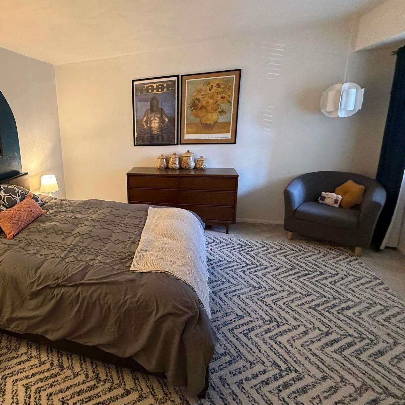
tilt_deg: -12.4
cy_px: 181
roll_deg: +3.0
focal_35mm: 20
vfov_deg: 74.6
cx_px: 97
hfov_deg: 69.4
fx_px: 265
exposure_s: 1/60
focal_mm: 2.22
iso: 640
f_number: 2.2
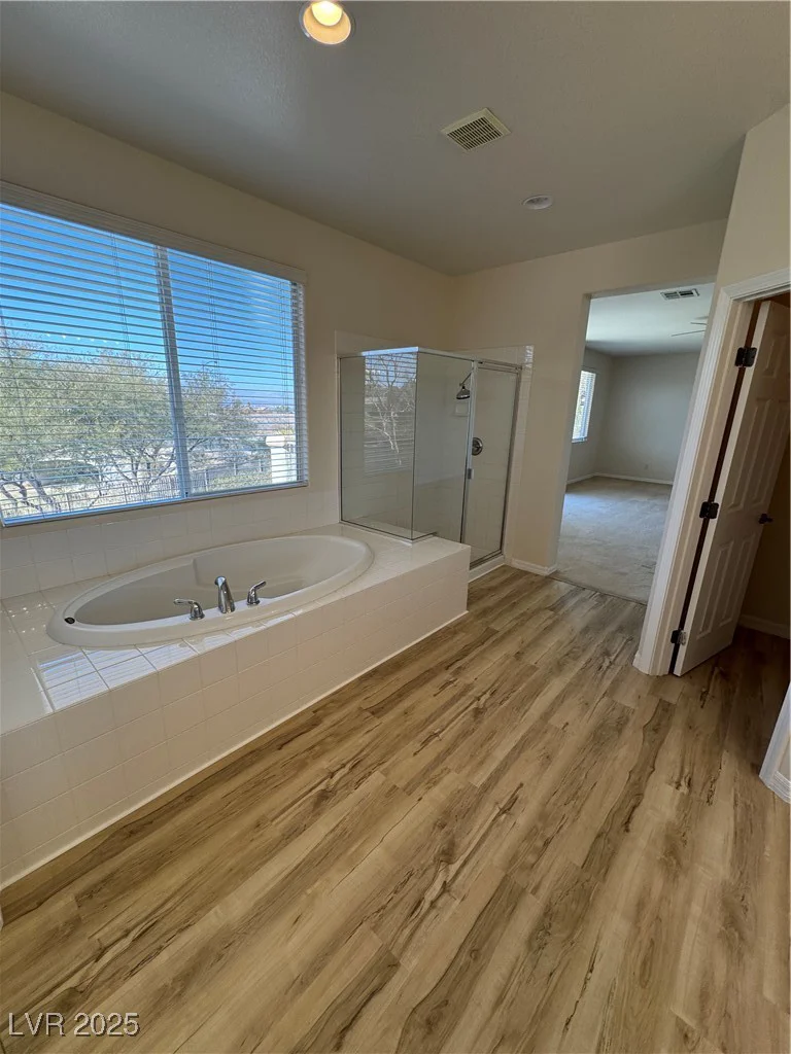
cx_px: 396
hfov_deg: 85.7
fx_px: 427
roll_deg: -2.1
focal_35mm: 14
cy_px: 527
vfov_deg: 102.1
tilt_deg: -17.1
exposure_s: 1/127
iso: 40
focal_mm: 2.22
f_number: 2.2
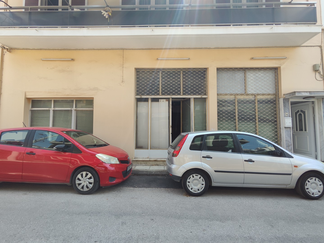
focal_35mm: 16
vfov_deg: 78.2
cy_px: 122
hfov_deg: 94.5
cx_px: 162
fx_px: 150
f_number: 2.2
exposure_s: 1/306
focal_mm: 1.65
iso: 50
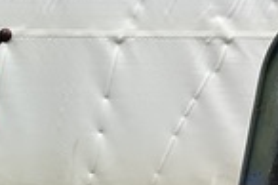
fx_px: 687
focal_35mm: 89
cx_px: -110
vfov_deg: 14.9
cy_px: 208
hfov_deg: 20.4
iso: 200
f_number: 1.5
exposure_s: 1/60
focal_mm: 5.7
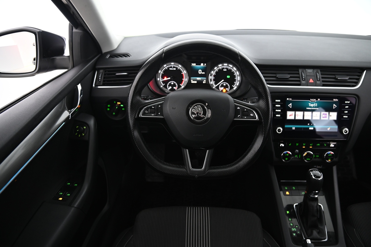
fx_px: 247
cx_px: 186
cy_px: 124
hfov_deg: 73.8
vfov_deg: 53.1
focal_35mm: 24
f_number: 4
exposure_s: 1/20
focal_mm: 24
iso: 2000
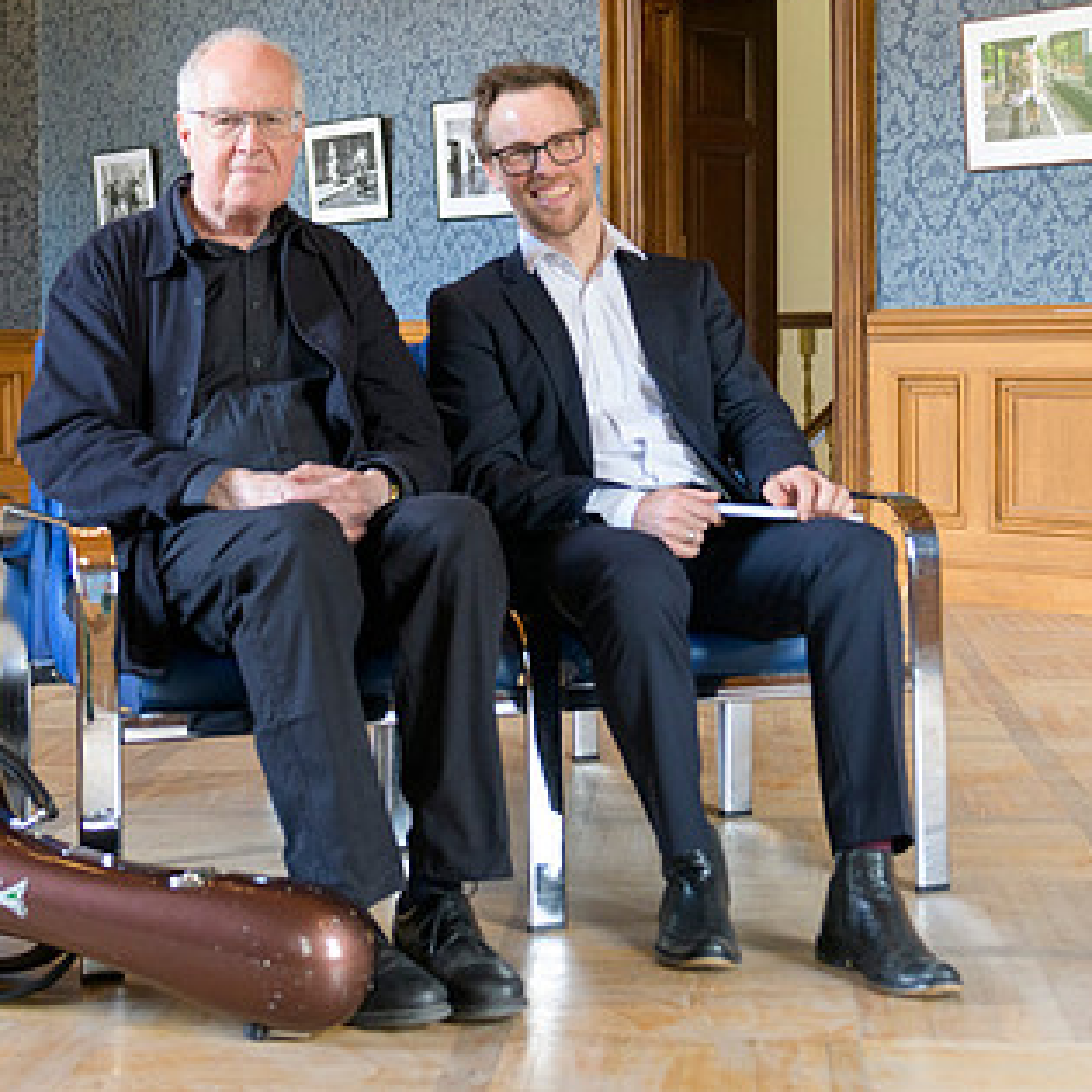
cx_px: 508
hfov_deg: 25.7
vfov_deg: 25.6
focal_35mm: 67
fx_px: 2391
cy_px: 382
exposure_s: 1/80
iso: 2000
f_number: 3.5
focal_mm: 38
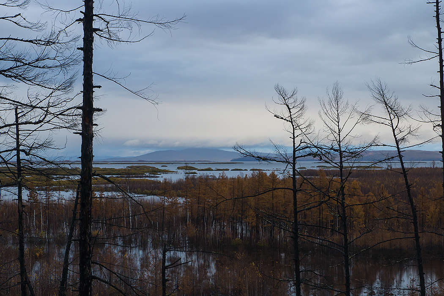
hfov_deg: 27.0
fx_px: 925
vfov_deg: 18.2
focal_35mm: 75
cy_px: 148
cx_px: 222
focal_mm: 50
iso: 200
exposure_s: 1/25
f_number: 11
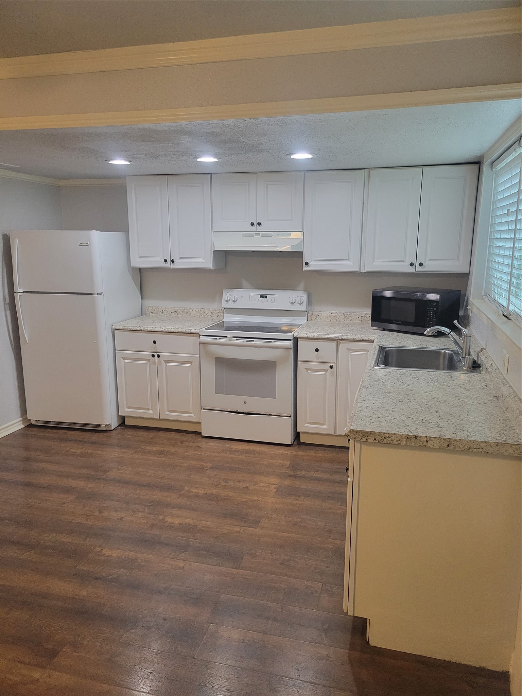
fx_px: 523
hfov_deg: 53.1
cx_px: 261
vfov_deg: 67.3
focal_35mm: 26
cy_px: 348
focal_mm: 5.4
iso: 320
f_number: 1.8
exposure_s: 1/120
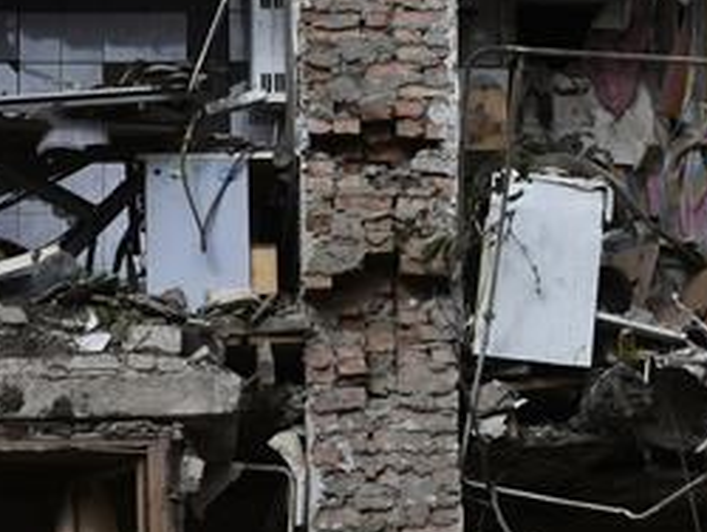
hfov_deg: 10.8
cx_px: 206
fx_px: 3741
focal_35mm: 183
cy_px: 406
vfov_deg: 8.1
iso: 640
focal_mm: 31
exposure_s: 1/2000
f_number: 8
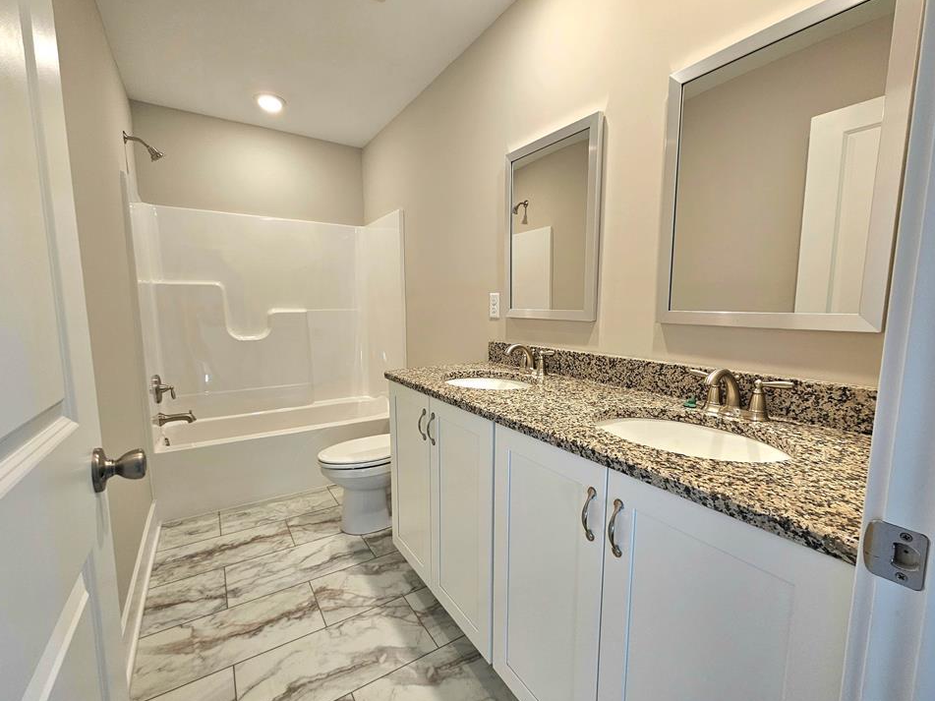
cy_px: 359
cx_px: 464
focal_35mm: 14
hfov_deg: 102.1
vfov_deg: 85.6
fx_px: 378
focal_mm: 2.2
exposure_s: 1/60.2
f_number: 2.2
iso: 80
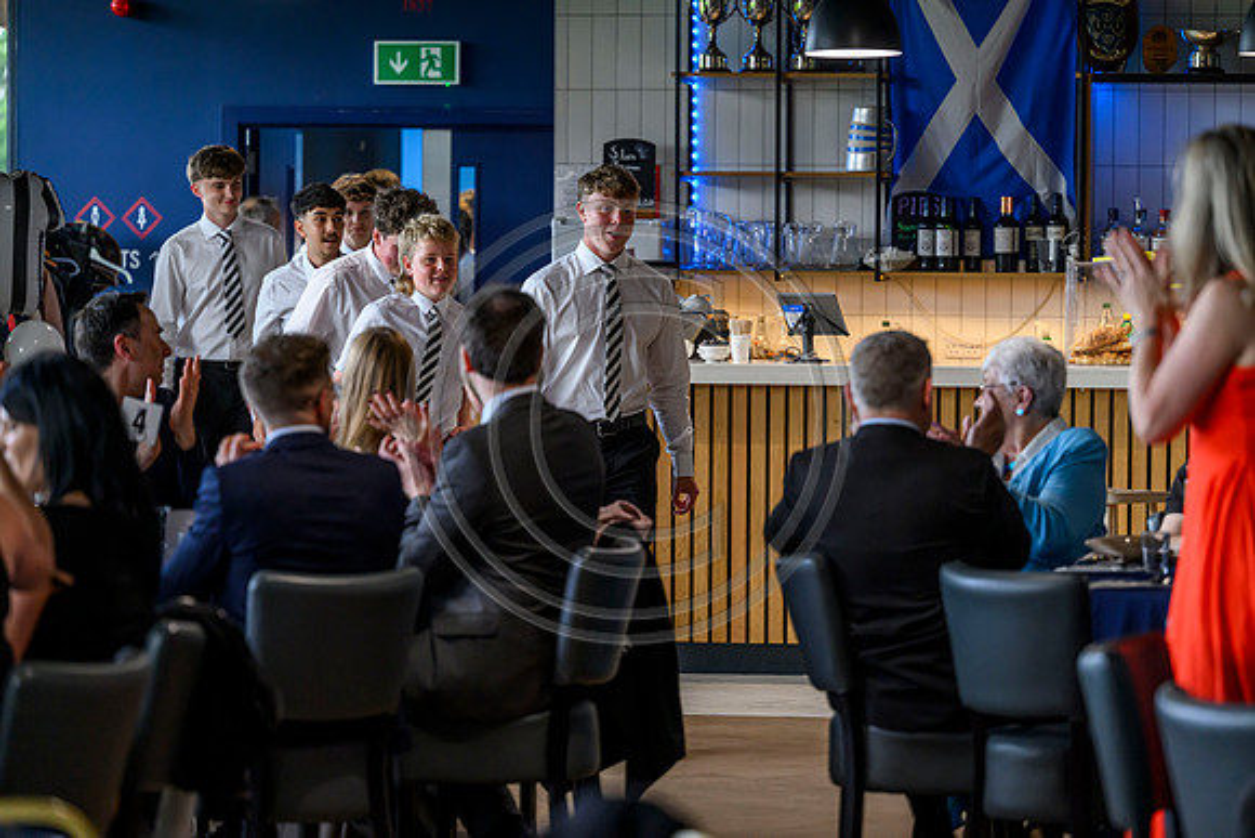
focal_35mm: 135
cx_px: 628
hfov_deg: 15.2
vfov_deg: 10.2
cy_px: 419
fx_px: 4707
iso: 2500
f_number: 3.2
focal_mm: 135
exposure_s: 1/500
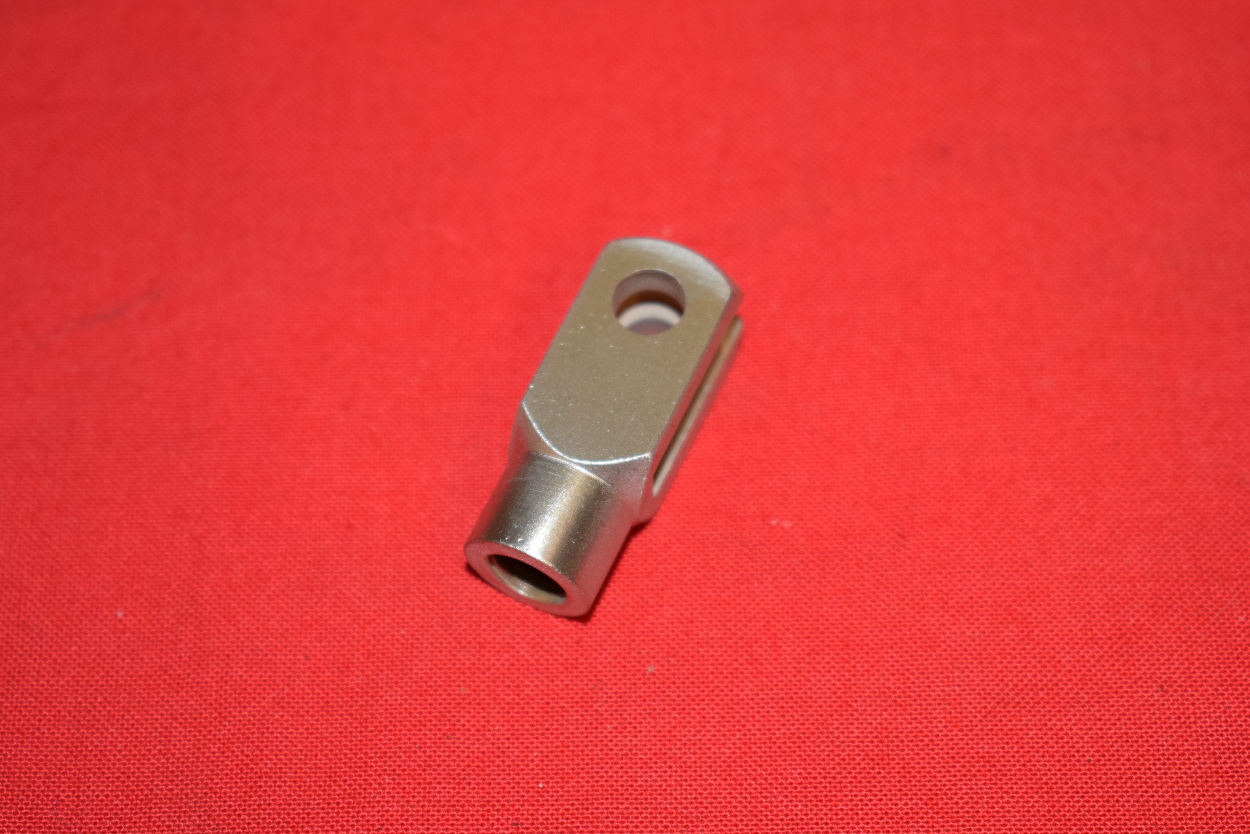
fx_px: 2865
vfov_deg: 16.6
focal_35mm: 82
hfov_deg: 24.6
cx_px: 625
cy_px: 417
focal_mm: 55
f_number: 5.6
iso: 640
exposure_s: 1/100
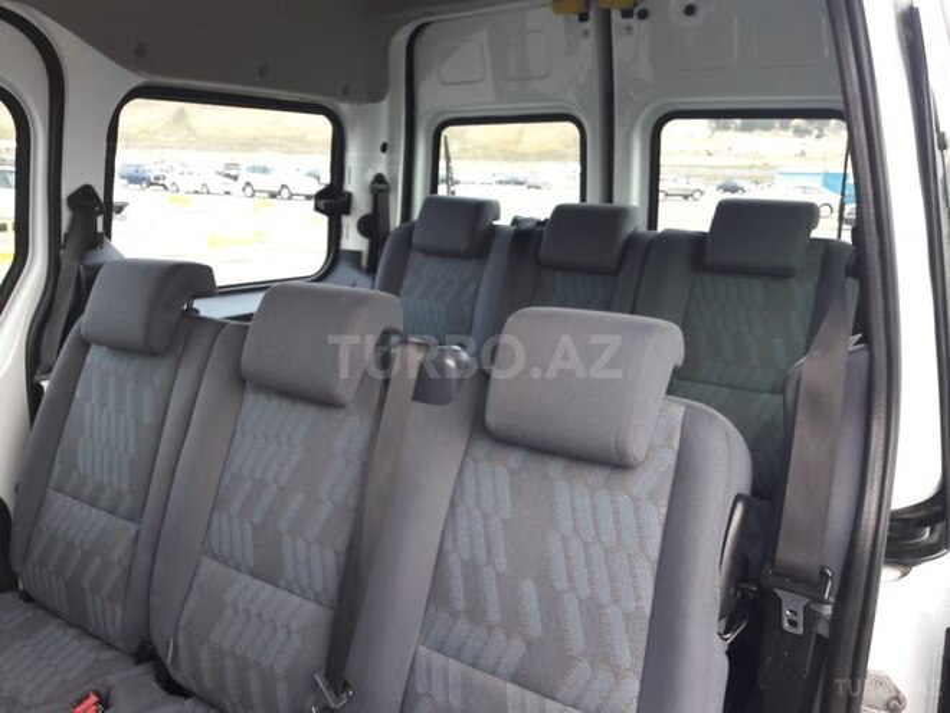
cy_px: 356
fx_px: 768
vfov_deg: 49.7
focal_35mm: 28
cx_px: 475
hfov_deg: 63.4
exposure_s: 1/100
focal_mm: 3.7
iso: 64
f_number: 1.9
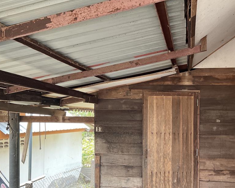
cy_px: 124
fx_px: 292
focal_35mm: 42
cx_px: 146
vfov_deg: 35.3
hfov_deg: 43.5
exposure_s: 1/100
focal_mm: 3
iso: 40
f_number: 1.8
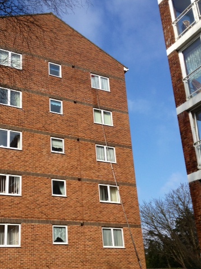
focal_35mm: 47
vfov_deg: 40.2
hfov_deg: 30.7
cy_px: 167
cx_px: 76
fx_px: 364
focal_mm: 4.28
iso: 50
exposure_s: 1/1577
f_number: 2.4
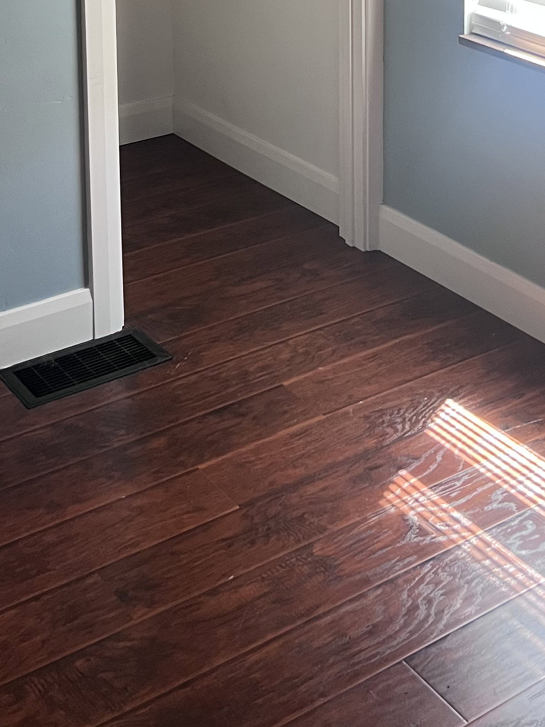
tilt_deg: -3.3
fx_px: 1343
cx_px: 386
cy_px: -138
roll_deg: +0.8
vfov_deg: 26.9
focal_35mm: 64
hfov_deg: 22.8
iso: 160
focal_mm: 5.7
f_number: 1.5
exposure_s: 1/60
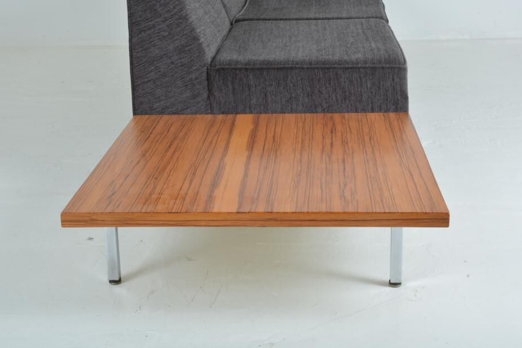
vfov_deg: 21.9
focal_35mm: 62
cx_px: 257
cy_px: 135
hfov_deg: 32.4
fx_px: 899
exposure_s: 1/160
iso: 500
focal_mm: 32
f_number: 8
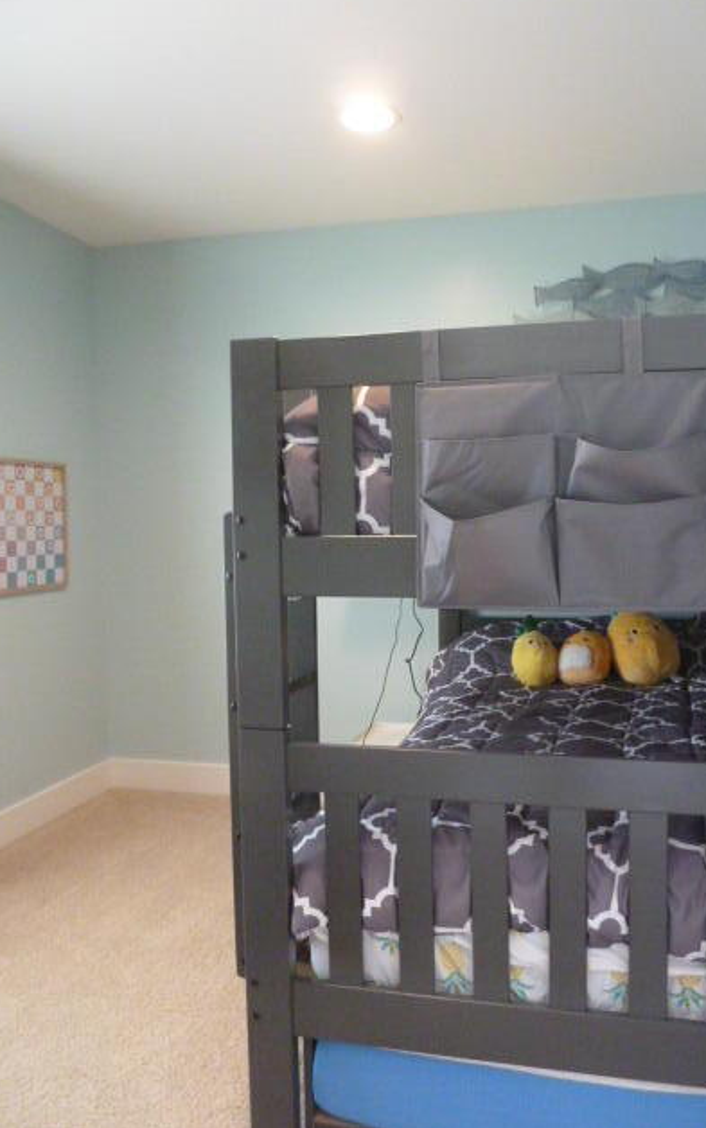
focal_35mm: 27
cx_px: 402
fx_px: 830
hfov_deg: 45.9
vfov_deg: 68.4
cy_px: 562
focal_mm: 4.1
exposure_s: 1/40
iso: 800
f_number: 3.3
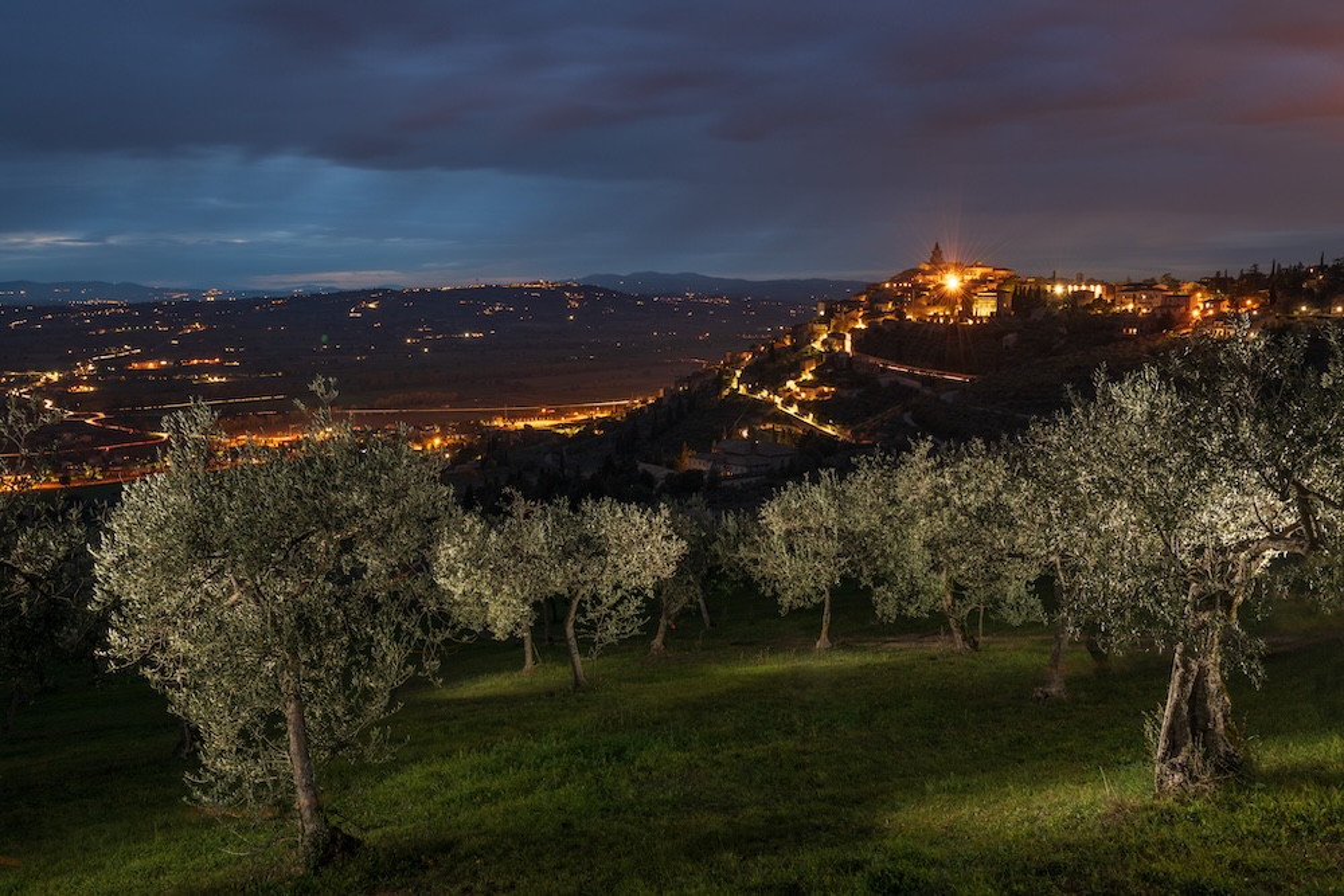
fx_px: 1195
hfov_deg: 58.7
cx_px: 672
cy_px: 448
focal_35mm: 32
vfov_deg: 41.1
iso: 200
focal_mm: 32
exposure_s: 30
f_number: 8
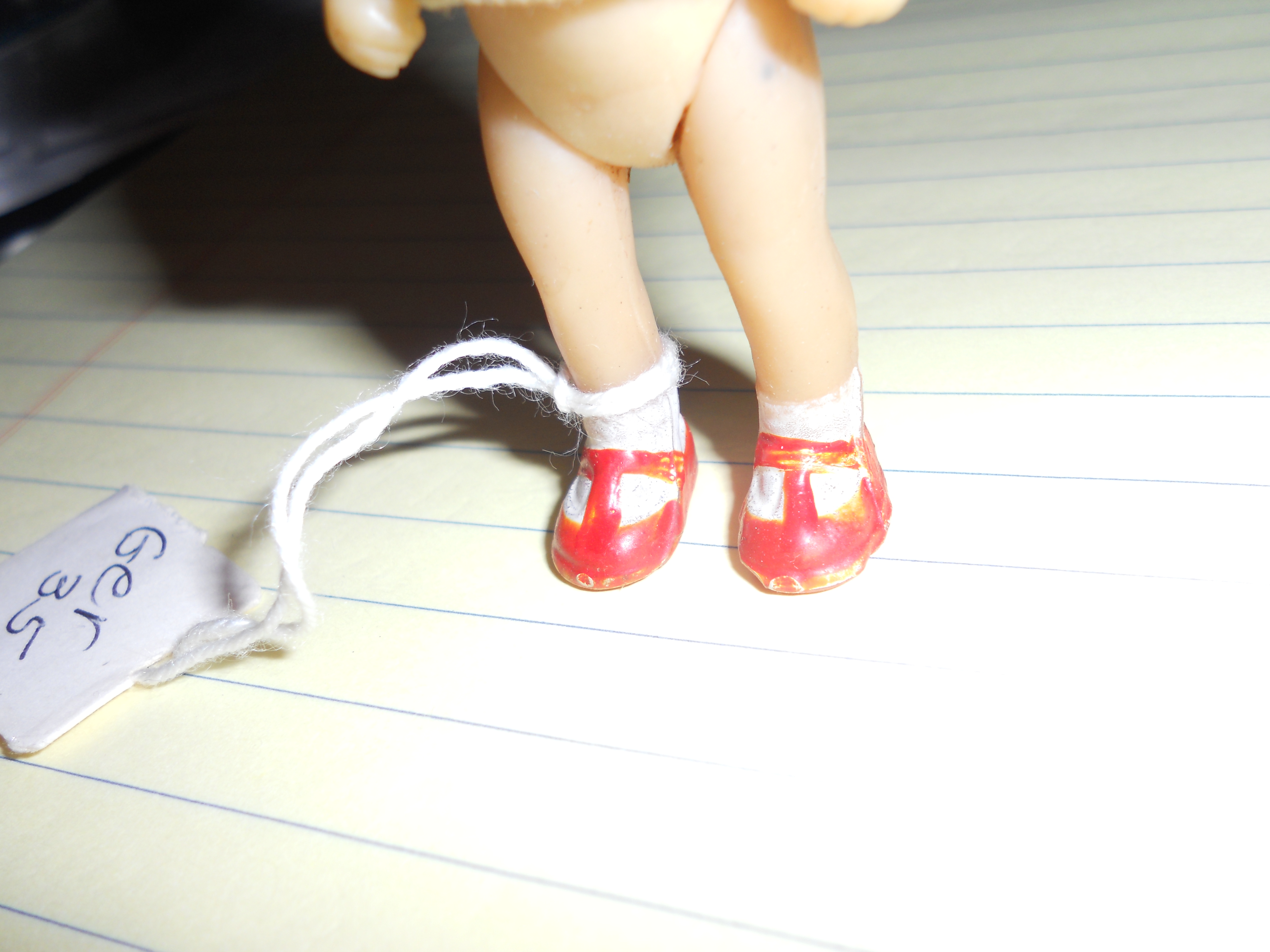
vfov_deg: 44.2
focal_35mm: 32
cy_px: 476
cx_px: 635
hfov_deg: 56.8
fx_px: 1174
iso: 80
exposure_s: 1/25
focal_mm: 5.8
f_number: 8.8
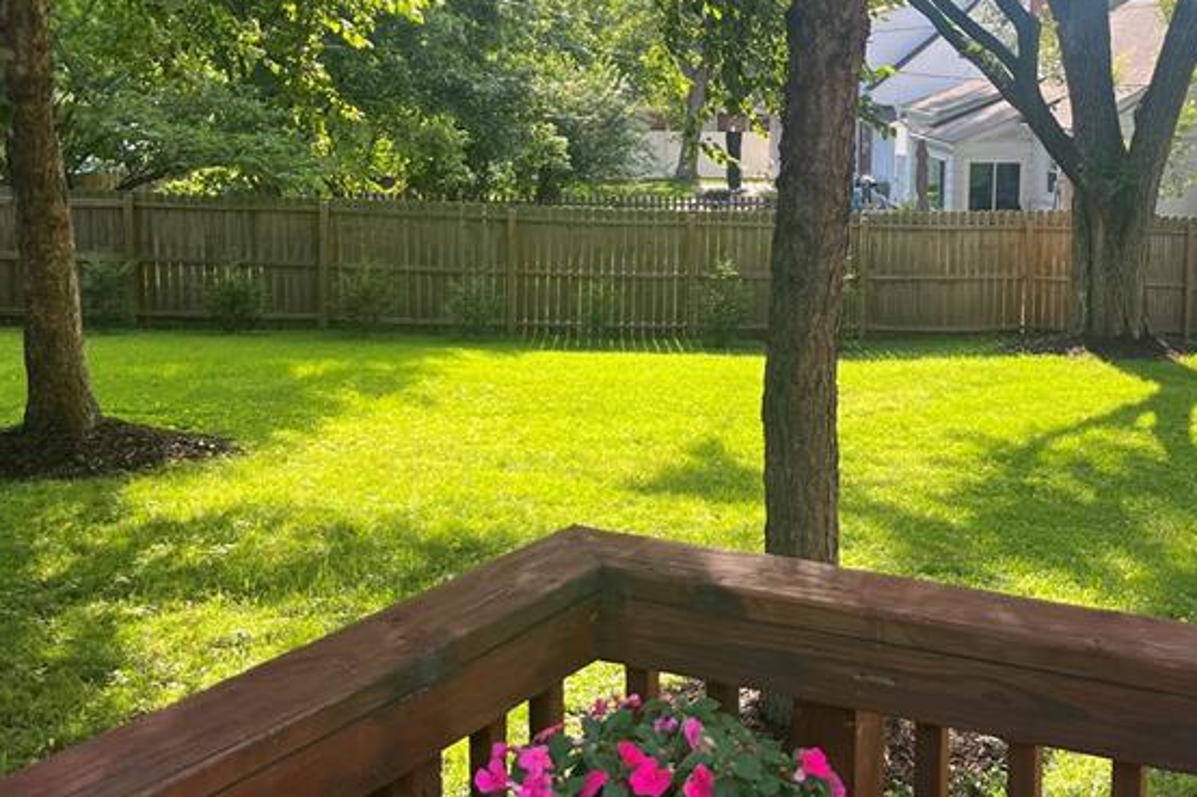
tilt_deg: -8.2
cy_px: 279
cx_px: 877
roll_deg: -1.8
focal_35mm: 50
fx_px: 1662
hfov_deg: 38.7
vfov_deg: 26.8
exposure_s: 1/563
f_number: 1.6
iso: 50
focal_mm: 5.1
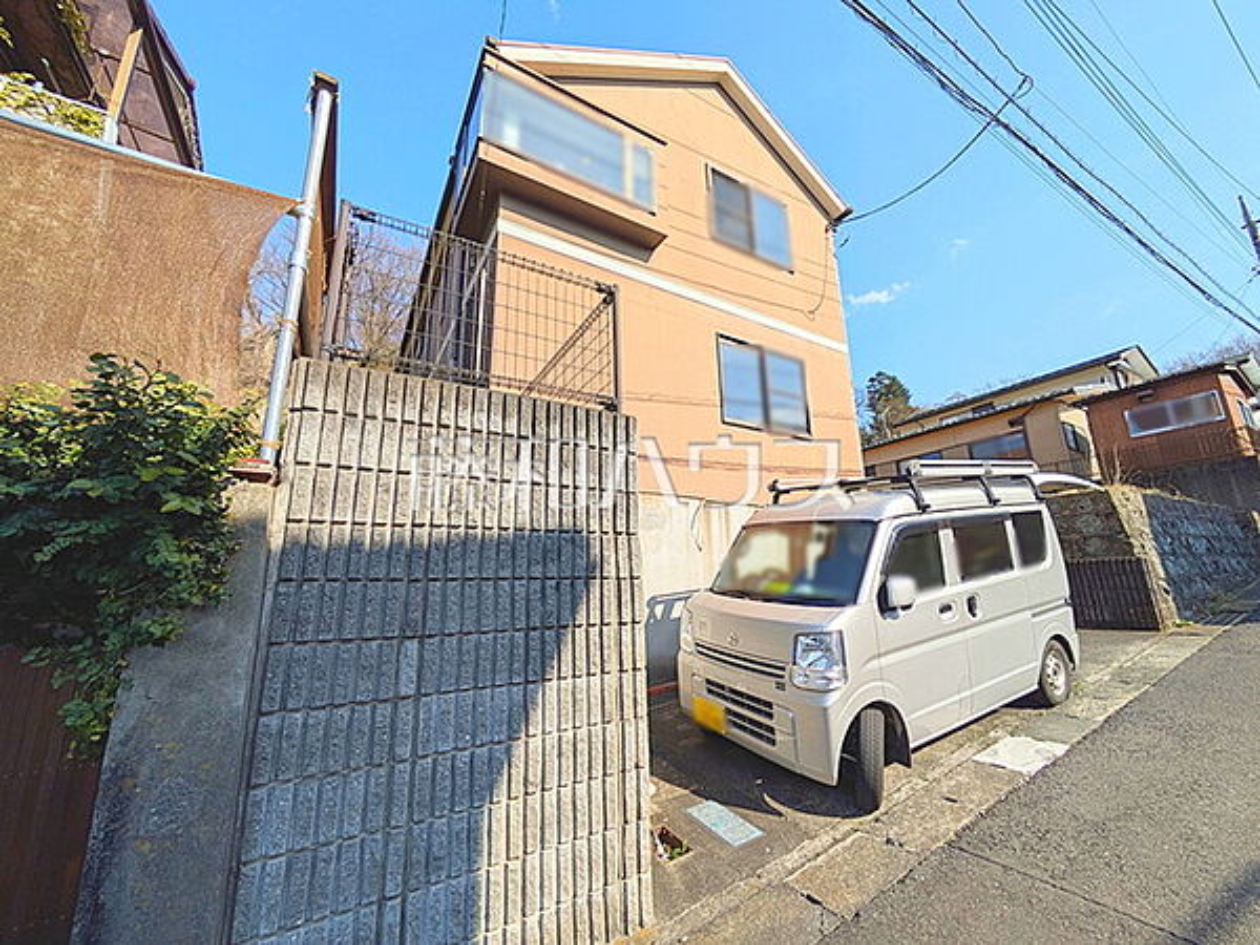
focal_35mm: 14
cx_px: 630
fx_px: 510
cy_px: 472
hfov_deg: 102.1
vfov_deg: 85.7
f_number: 2.2
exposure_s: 1/2004
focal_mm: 1.83
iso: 43
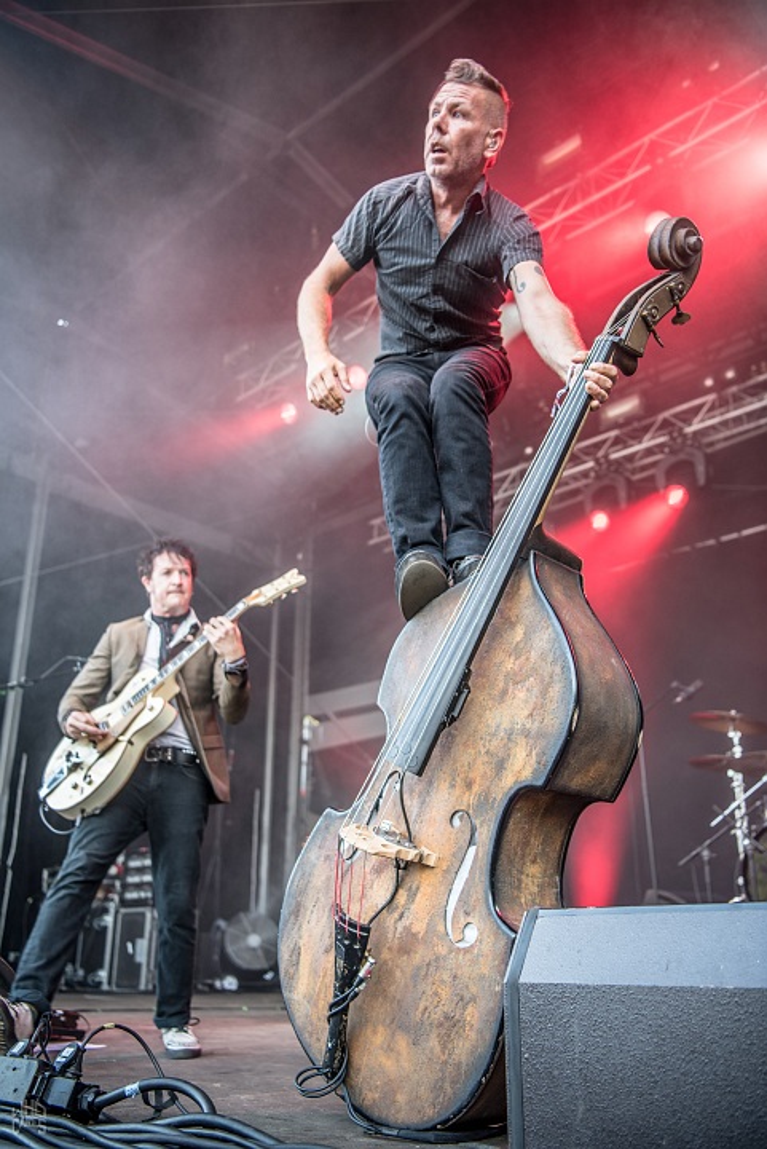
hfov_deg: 41.2
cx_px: 384
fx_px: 1021
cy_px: 574
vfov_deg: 58.7
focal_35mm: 32
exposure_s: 1/100
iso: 125
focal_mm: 32
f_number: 2.8
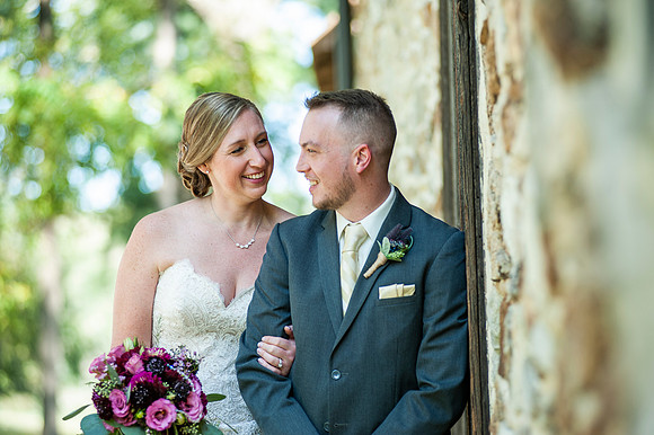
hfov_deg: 15.2
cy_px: 218
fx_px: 2451
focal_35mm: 135
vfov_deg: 10.1
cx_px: 327
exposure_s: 1/250
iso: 160
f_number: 3.2
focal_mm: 135
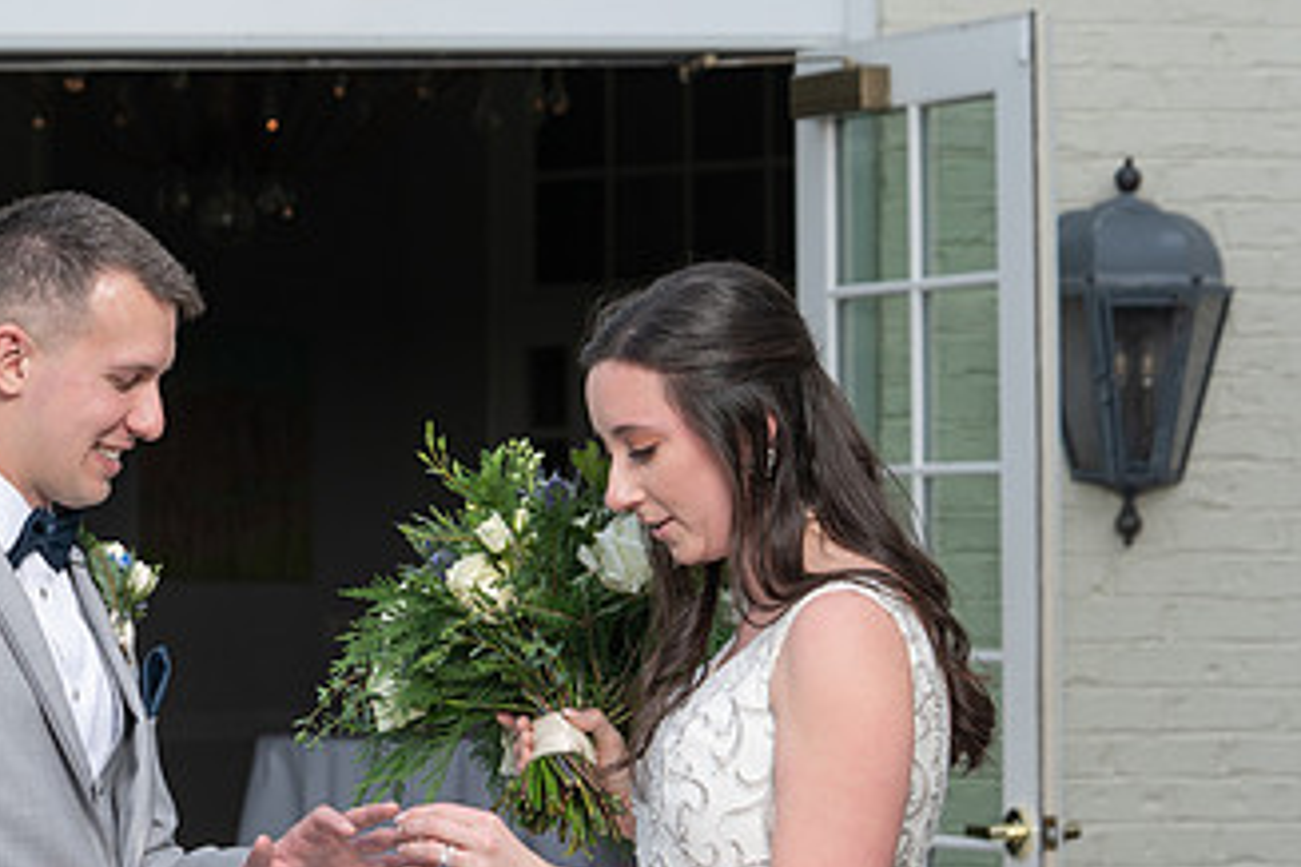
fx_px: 5782
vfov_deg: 8.6
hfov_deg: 12.8
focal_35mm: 160
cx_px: 415
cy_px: 657
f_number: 5.6
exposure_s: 1/250
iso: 100
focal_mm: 77
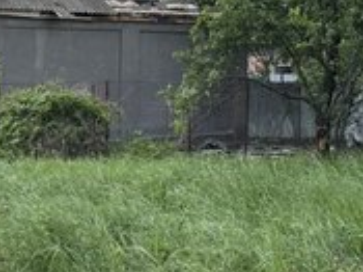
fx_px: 1153
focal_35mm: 110
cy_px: 62
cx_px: -41
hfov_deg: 17.3
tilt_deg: +0.4
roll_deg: -0.6
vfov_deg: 13.4
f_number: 1.78
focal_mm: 6.76
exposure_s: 1/3610
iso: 64
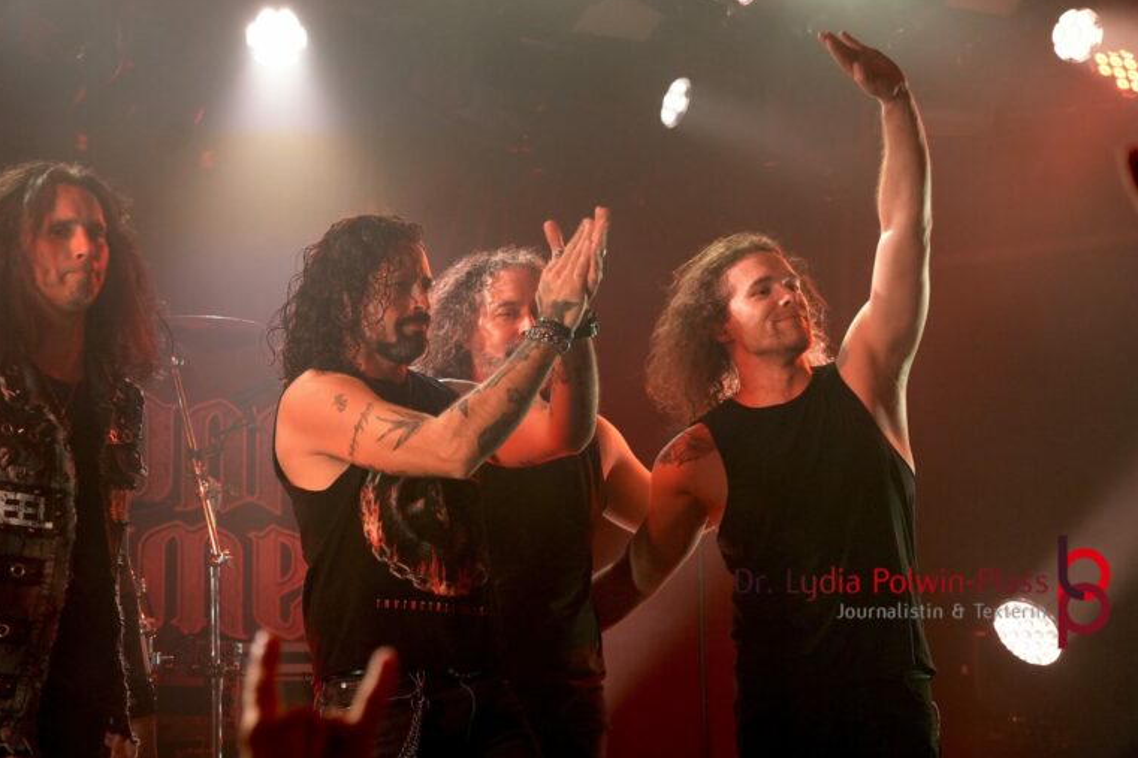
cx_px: 565
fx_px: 3350
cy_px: 377
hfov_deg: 19.3
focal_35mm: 106
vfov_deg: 12.9
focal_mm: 70
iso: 2000
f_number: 5
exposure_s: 1/160
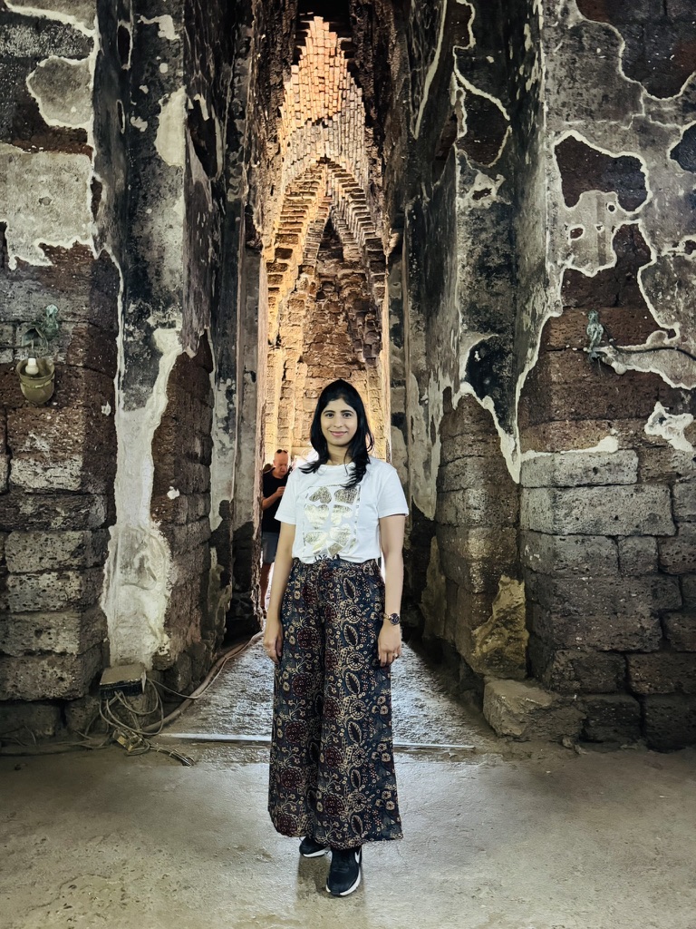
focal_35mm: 24
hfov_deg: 56.8
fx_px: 643
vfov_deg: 71.6
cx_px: 348
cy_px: 464
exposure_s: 1/34
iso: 1000
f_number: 1.78
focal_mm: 6.76
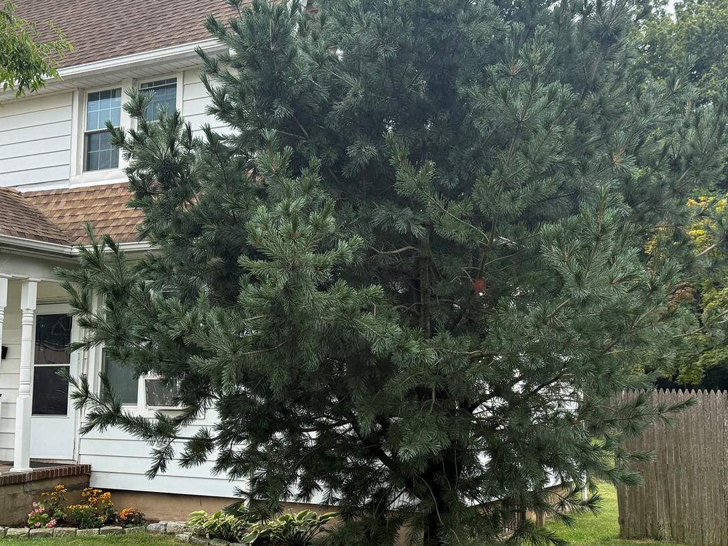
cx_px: 343
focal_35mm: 45
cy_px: 264
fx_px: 946
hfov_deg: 42.1
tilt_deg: +7.8
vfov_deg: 32.2
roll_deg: -0.7
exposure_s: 1/1493
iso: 100
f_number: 1.78
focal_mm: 6.76
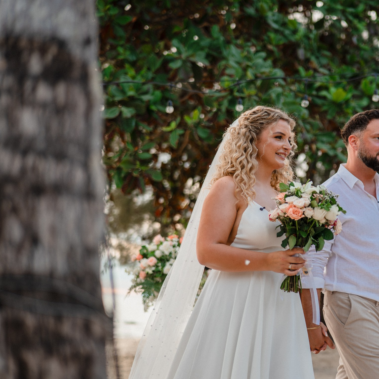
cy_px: 190
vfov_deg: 26.1
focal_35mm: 66
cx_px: 286
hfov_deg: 25.8
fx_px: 818
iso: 100
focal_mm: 50
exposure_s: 1/400
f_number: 2
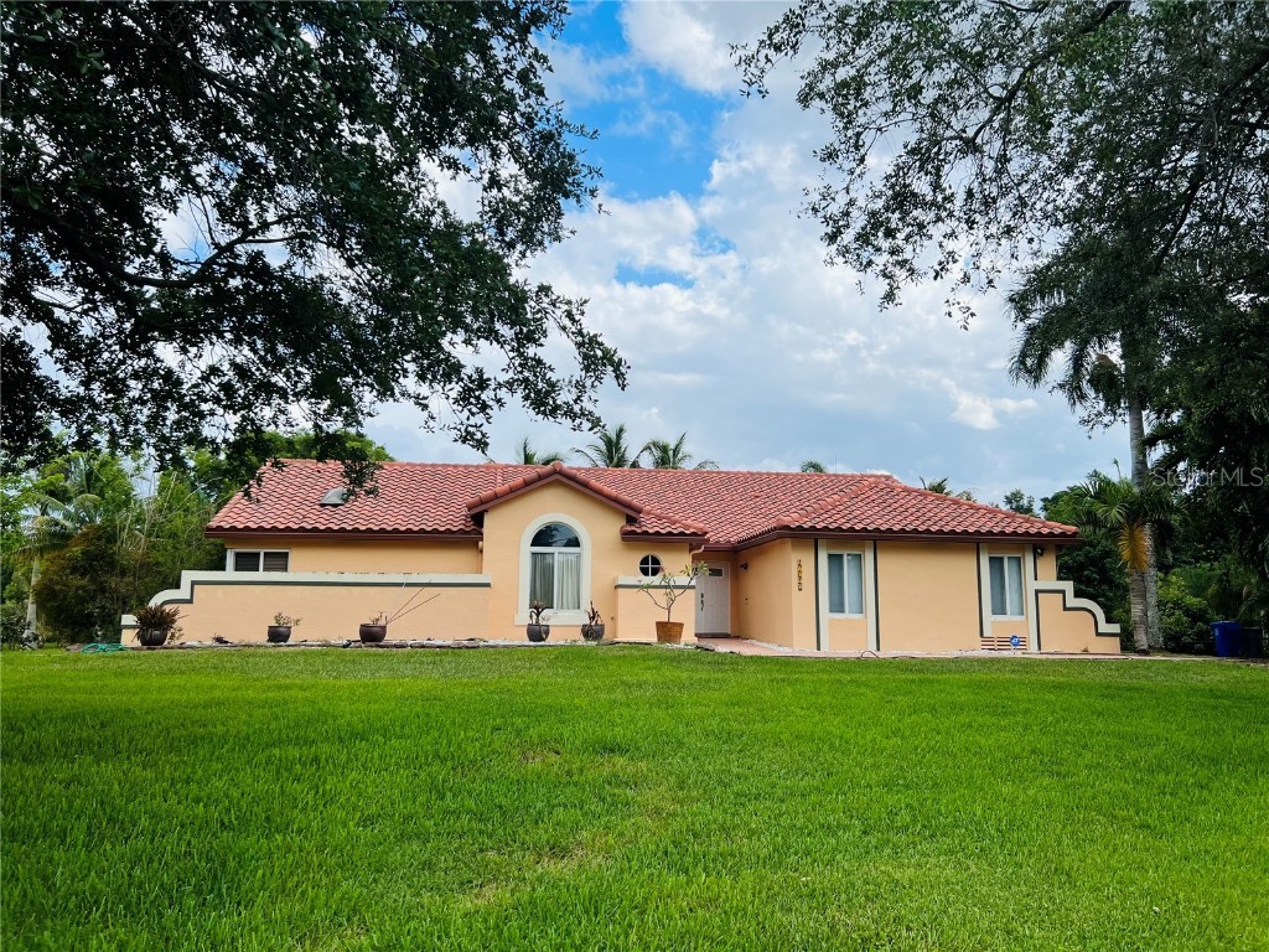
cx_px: 634
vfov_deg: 53.1
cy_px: 476
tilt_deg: +8.7
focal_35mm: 26
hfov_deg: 67.3
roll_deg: -0.2
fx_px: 953
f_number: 1.5
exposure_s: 1/3831
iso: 50
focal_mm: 5.7
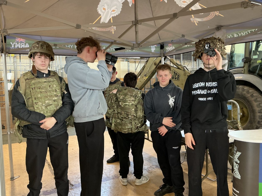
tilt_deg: -1.5
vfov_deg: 48.2
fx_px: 219
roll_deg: +1.0
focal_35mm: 29
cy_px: 98
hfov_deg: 61.7
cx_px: 131
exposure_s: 1/60
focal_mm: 3
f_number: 1.8
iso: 100
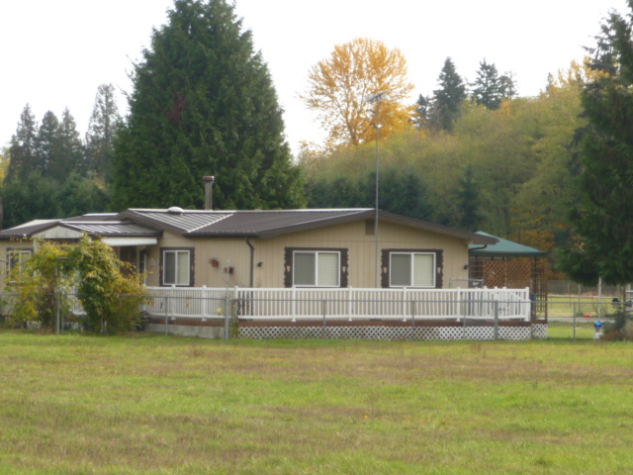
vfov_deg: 9.2
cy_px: 238
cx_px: 316
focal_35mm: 161
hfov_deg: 12.3
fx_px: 2944
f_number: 4.7
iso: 100
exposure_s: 1/200
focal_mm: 16.3
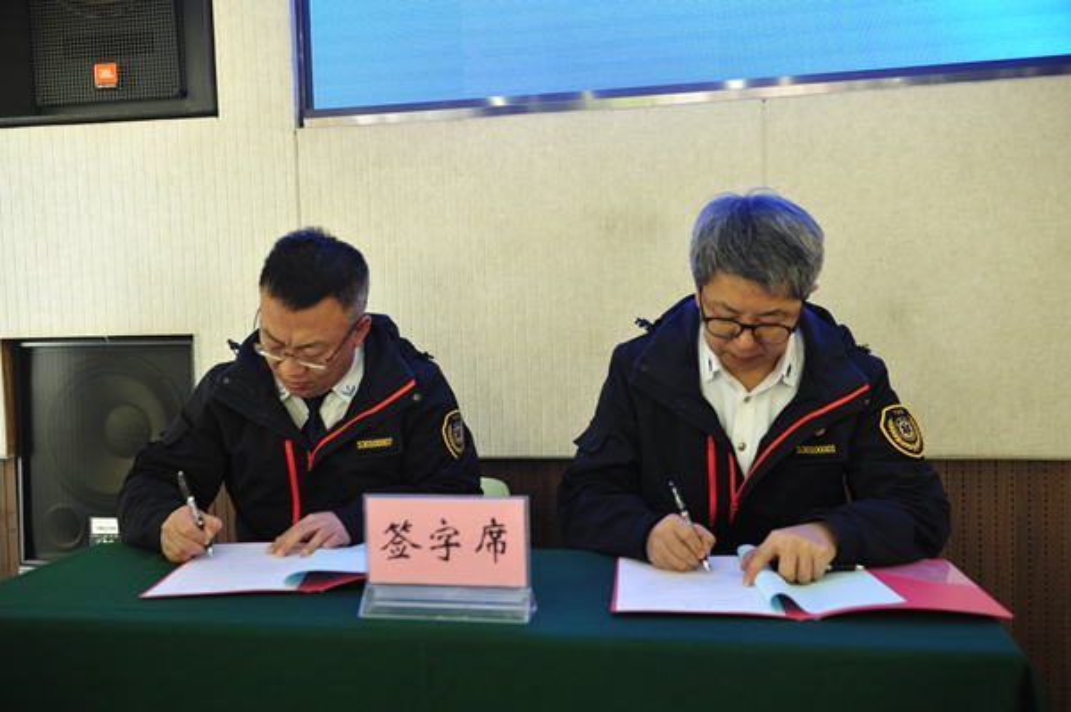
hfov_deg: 53.2
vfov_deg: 36.8
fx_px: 1070
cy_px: 356
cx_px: 536
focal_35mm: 36
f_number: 3.5
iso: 1000
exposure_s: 1/50
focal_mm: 36
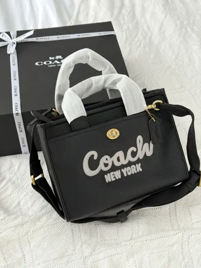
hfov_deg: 30.3
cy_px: 134
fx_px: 372
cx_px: 100
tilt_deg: -49.1
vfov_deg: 39.7
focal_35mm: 48
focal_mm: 6.76
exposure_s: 1/50
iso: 160
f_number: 1.78
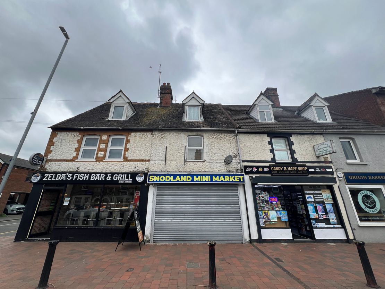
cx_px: 192
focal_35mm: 13
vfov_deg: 89.9
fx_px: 145
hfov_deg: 106.2
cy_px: 144
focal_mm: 1.57
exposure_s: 1/791
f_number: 1.8
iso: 32
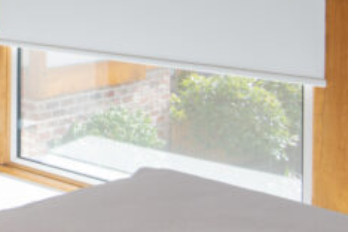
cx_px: -92
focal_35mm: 80
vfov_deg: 16.4
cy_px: -38
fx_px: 773
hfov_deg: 22.9
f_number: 8
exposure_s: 1/20
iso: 100
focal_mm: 18
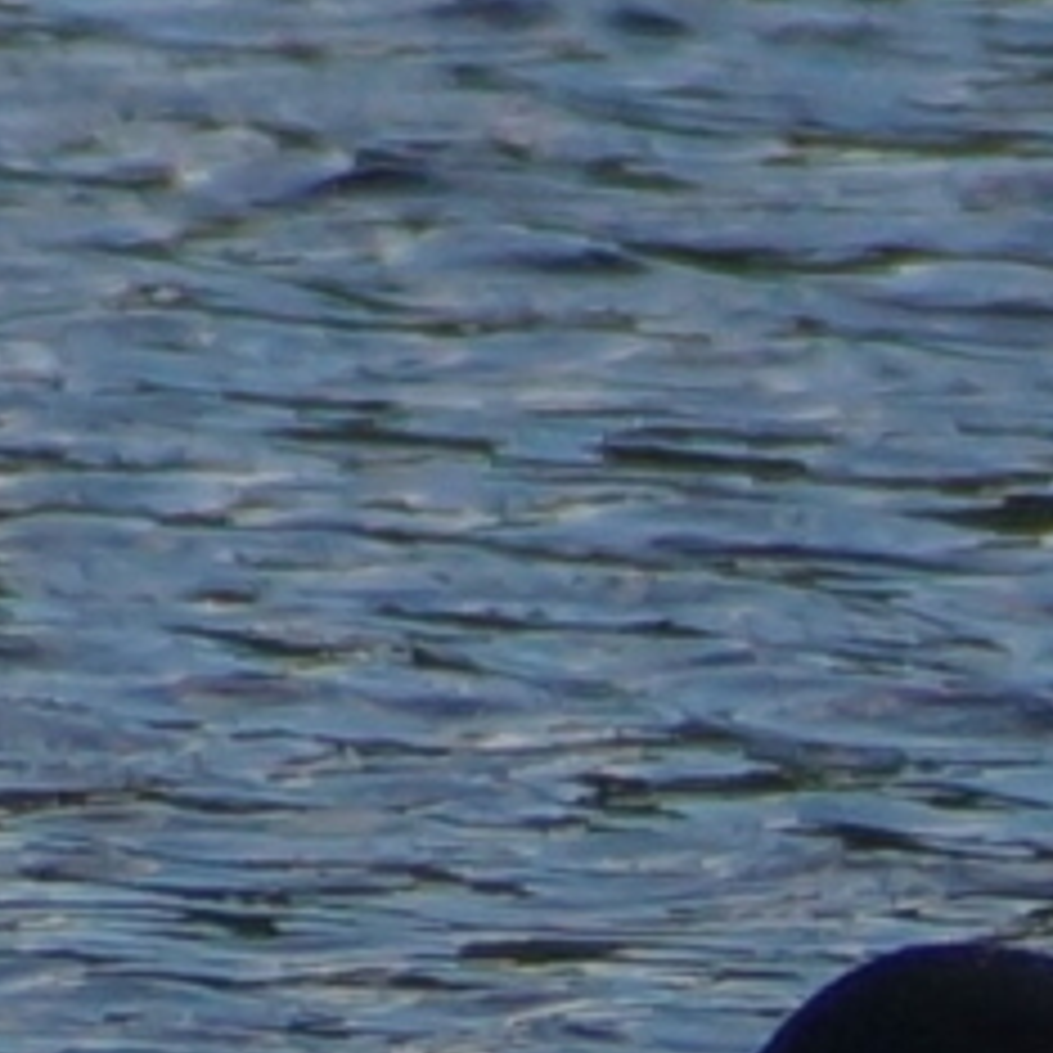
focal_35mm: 1364
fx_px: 46943
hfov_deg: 1.3
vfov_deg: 1.3
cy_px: 1264
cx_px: 423
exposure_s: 1/400
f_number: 6.3
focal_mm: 250
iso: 250
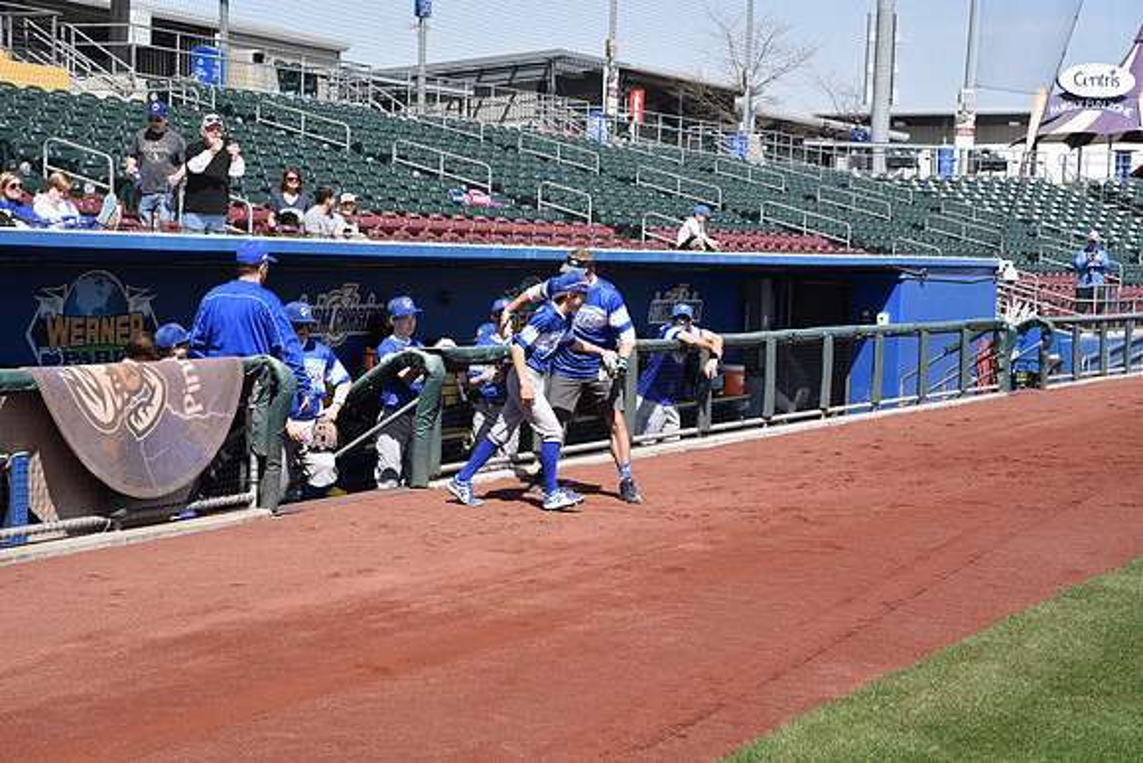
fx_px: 2223
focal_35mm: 70
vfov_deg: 19.5
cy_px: 382
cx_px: 572
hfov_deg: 28.8
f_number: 9
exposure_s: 1/320
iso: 200
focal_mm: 70
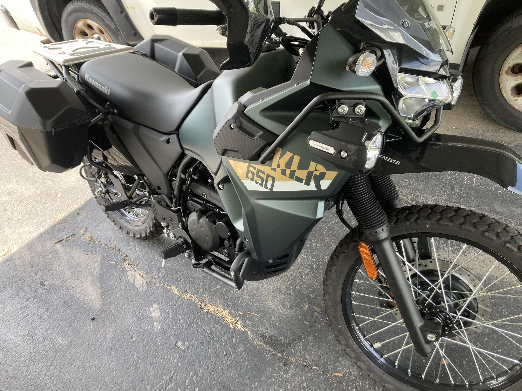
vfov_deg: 49.7
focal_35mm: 28
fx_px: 422
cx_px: 261
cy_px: 196
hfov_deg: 63.4
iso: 32
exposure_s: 1/121
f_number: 1.8
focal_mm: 3.99
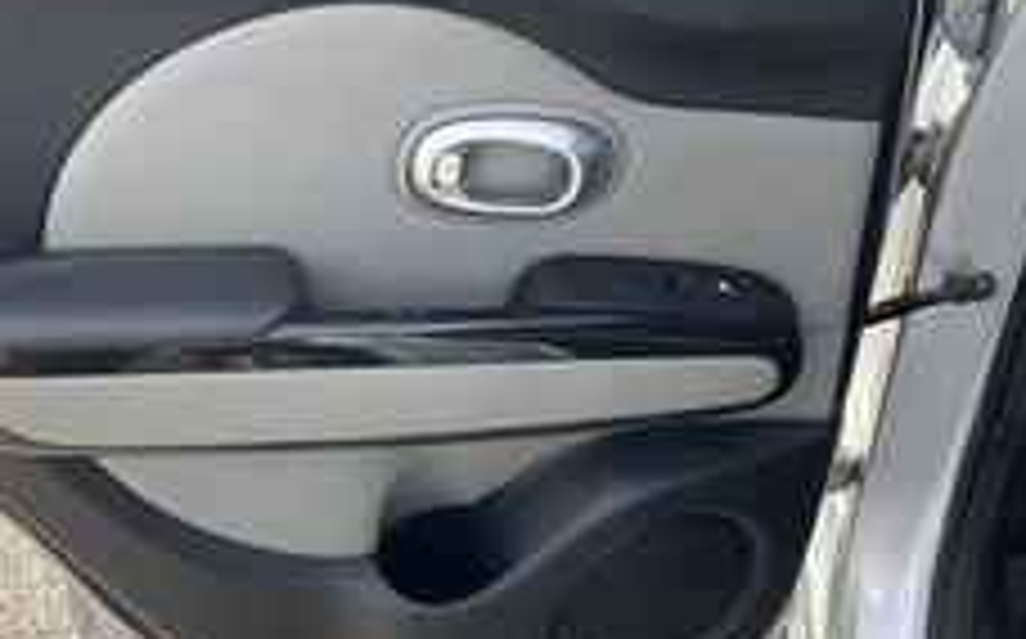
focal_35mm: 54
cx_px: 288
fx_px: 1508
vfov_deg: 23.9
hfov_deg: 36.9
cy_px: 256
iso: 25
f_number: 1.8
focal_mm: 3
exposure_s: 1/255
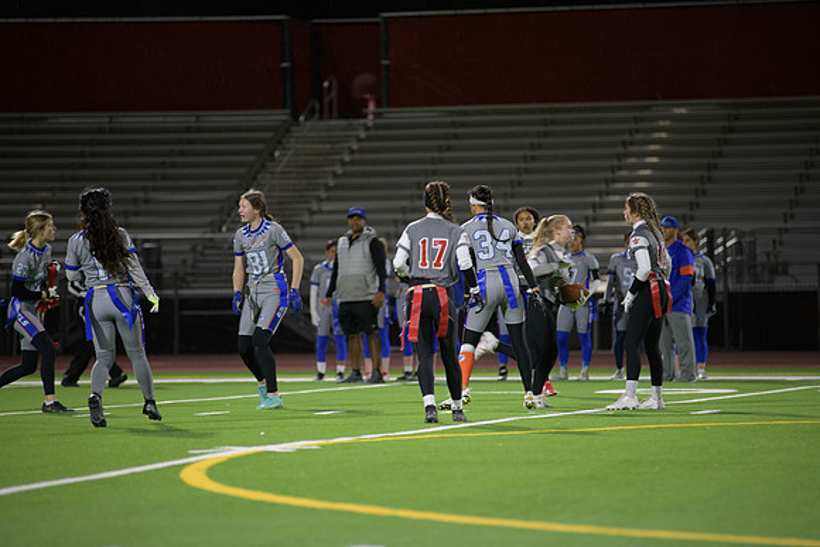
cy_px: 274
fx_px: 4329
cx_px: 410
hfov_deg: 10.8
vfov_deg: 7.2
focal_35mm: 190
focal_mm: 190
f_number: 2.8
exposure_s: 1/200
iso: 1100
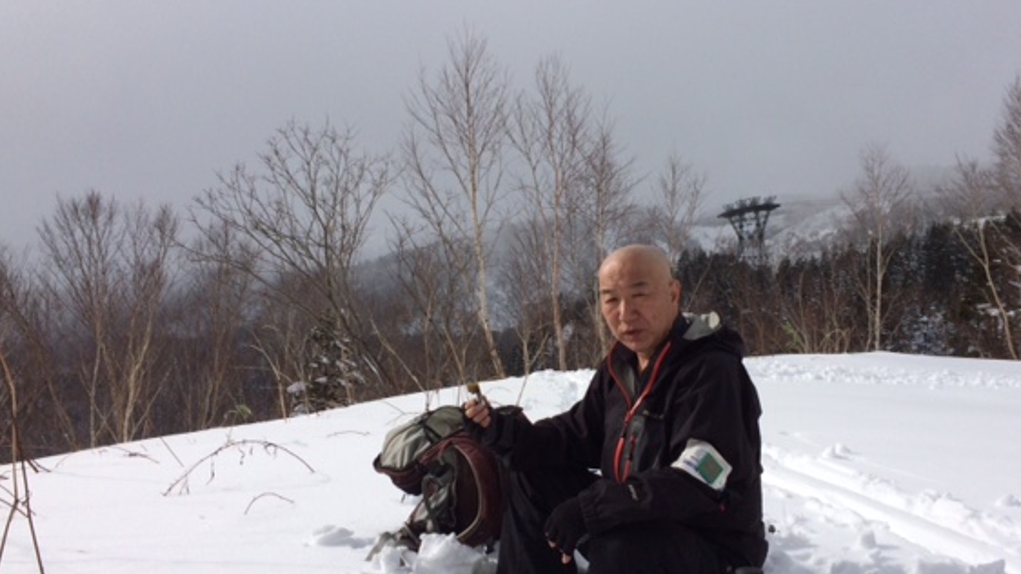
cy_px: 285
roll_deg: -0.8
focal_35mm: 36
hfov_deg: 55.1
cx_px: 574
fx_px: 975
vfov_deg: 32.8
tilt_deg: -1.2
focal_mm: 4.15
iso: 32
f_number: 2.2
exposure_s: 1/5128
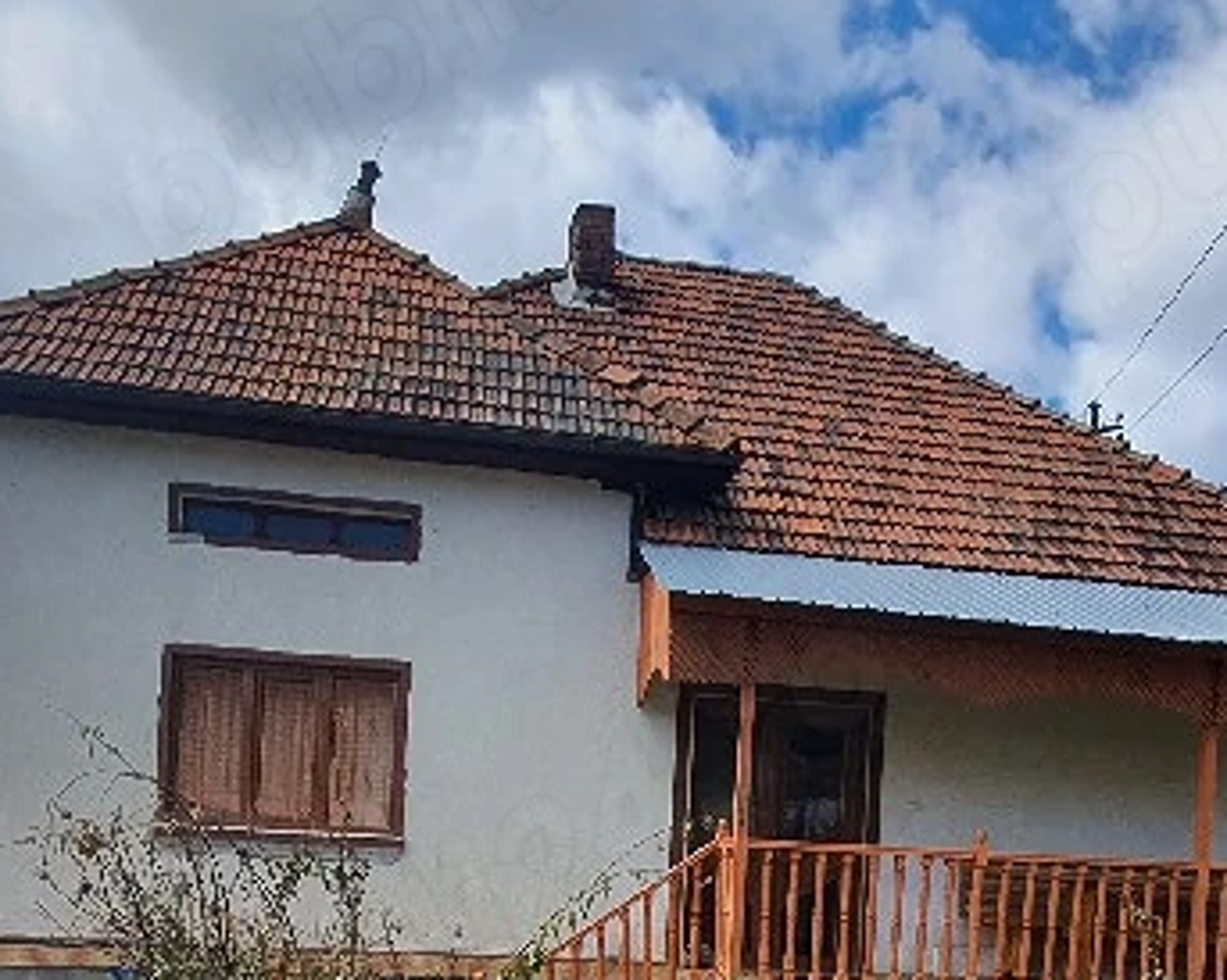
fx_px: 1343
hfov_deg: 48.8
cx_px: 740
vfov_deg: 36.7
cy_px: 937
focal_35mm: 37
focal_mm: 1.8
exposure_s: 1/833
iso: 50
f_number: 2.2
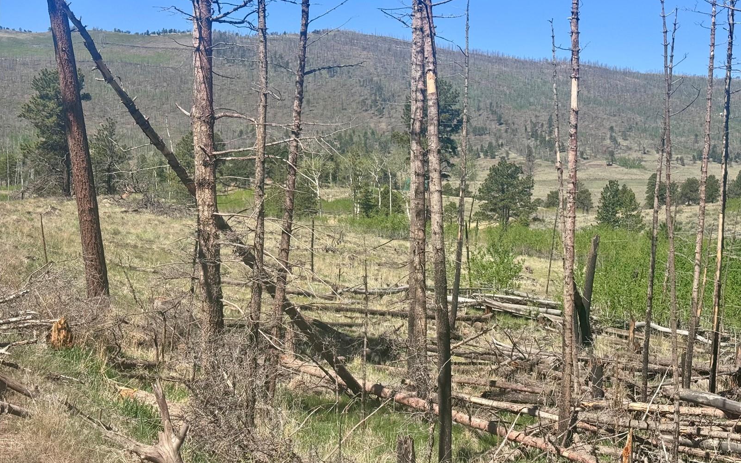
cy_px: 246
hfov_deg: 39.6
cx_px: 370
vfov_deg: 25.3
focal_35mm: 51
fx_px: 1030
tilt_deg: -5.0
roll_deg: -0.7
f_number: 1.78
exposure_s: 1/3817
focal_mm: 6.76
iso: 64
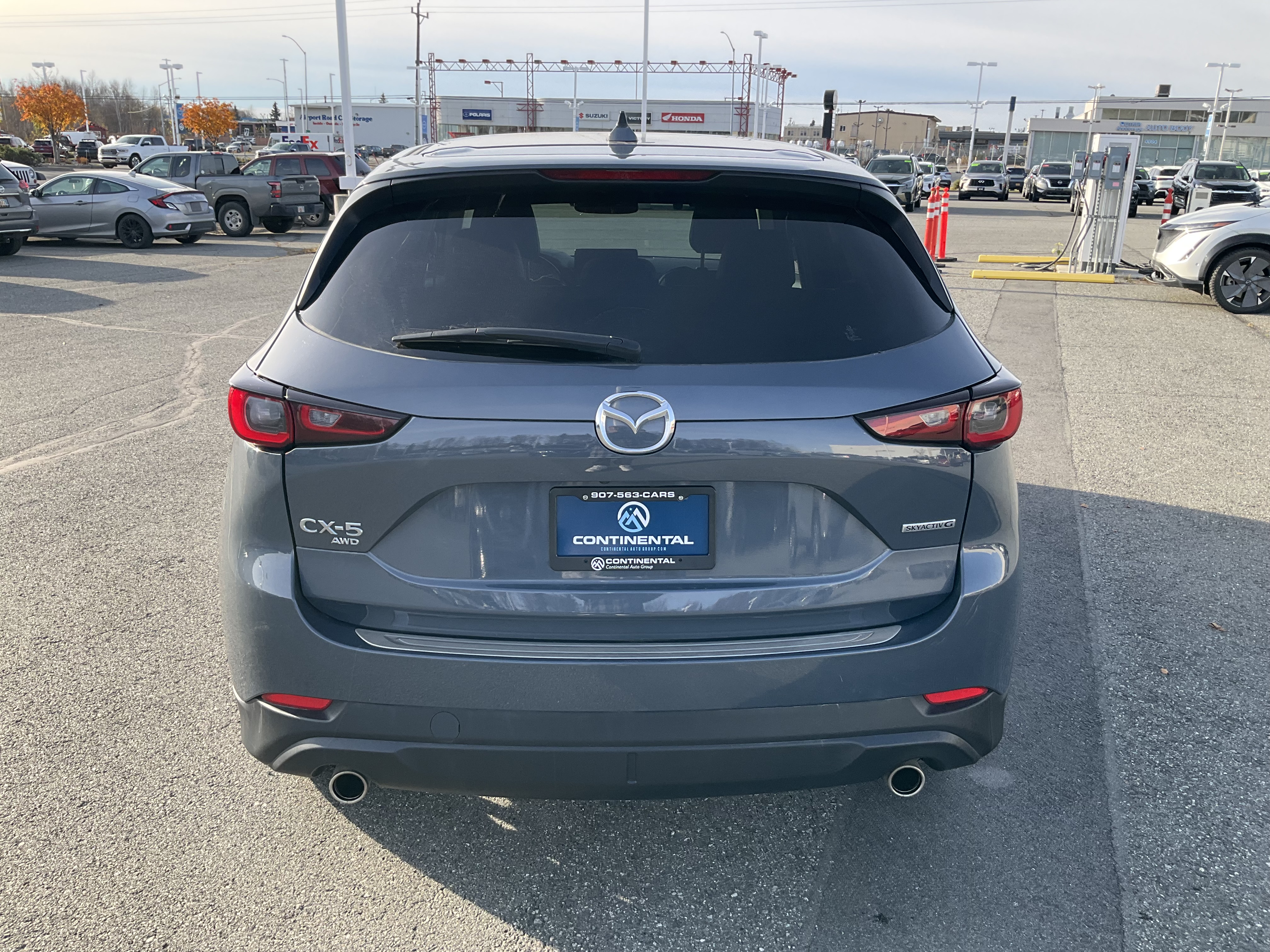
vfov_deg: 48.2
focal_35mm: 29
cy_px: 476
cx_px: 635
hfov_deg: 61.7
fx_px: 1064
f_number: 1.8
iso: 25
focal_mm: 3
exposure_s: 1/432
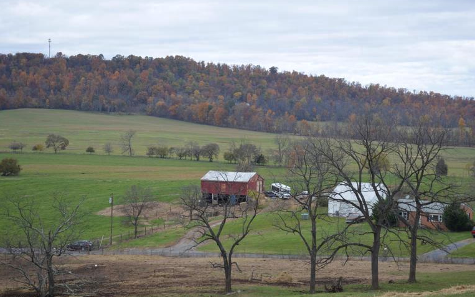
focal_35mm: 80
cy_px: 155
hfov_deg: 25.8
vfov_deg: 16.3
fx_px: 1036
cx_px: 238
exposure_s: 1/125
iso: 100
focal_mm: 52
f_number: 5.6
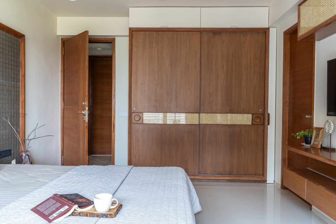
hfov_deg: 65.5
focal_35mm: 28
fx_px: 261
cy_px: 112
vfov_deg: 46.4
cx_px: 168
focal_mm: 28
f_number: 11
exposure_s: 1/50
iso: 200
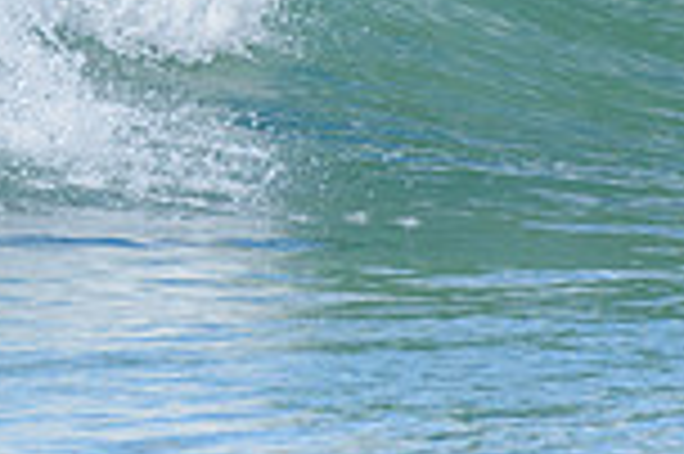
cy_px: -120
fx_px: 44450
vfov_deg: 0.6
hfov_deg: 0.9
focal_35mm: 2342
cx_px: -581
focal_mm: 500
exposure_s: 1/2000
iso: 560
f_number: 5.6
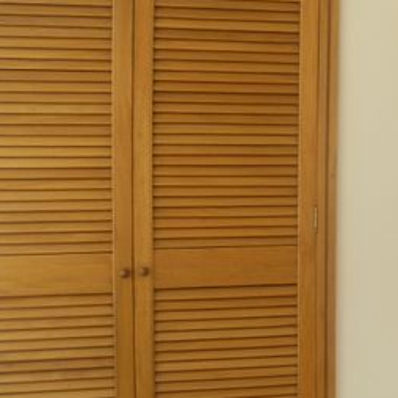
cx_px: 490
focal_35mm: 86
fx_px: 1119
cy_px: 186
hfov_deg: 19.0
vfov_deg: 20.2
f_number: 2.8
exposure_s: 1/90
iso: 80
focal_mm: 6.3
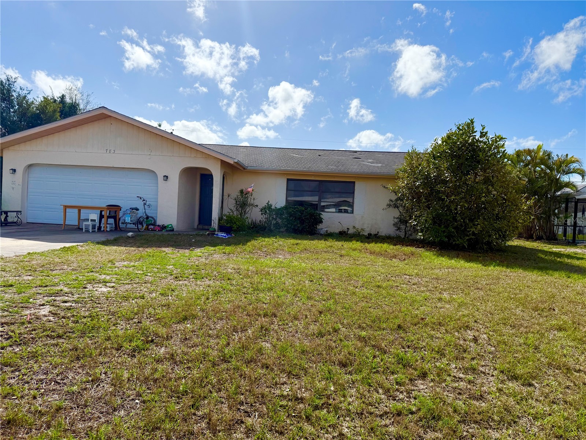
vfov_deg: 56.8
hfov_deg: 71.6
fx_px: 406
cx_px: 293
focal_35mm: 24
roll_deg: -2.4
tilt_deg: -0.8
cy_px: 220
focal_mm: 6.76
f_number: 1.78
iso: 80
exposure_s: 1/10309
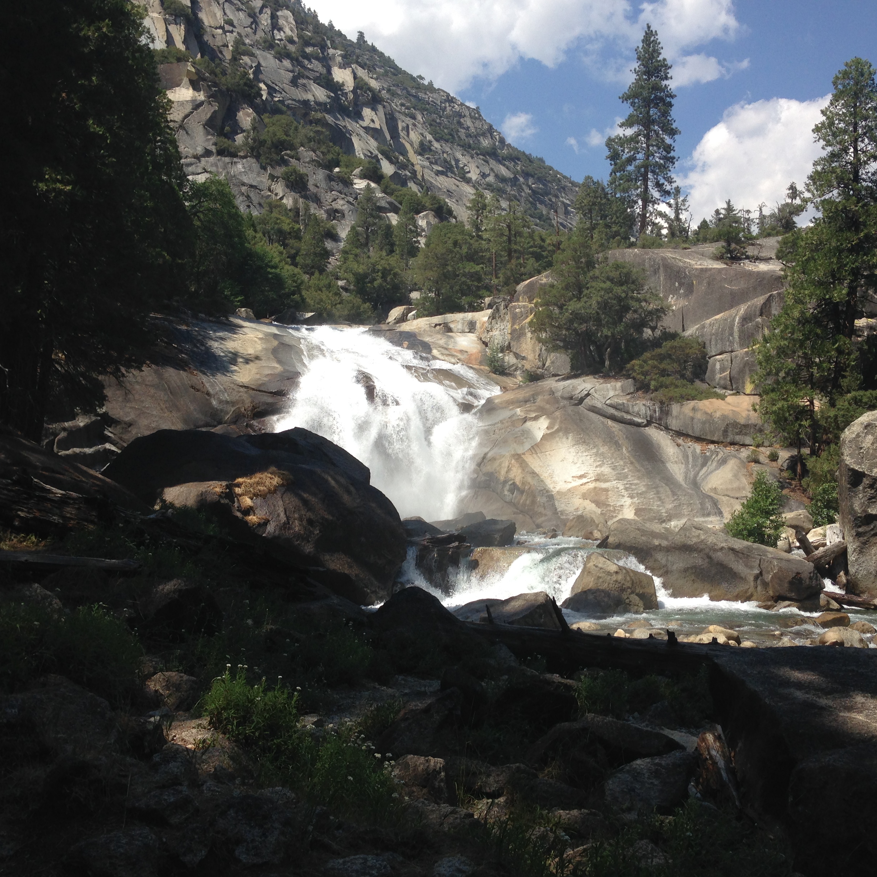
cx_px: 469
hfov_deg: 42.8
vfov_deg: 42.8
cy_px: 439
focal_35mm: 39
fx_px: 1118
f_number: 2.4
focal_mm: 4.12
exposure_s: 1/1427
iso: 50
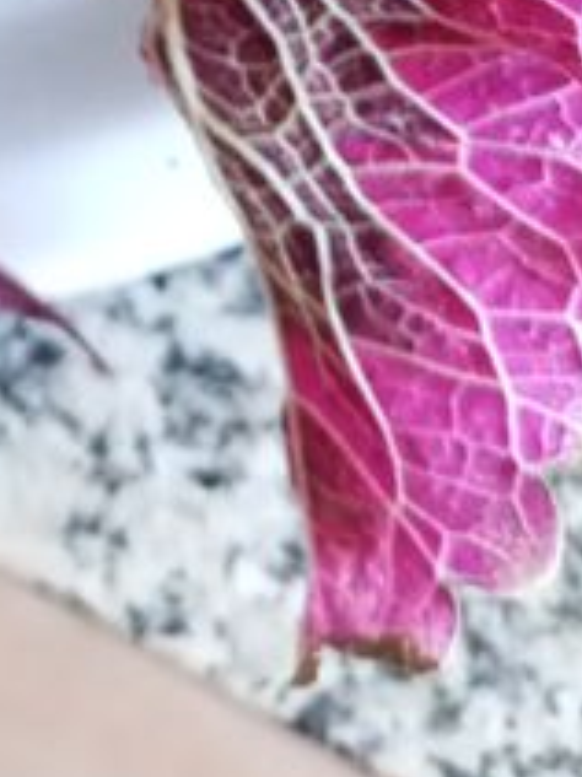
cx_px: 11
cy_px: -527
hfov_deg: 15.3
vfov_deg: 17.6
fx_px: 2132
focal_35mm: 95
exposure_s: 1/60
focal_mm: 4.69
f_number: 1.79
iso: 1270
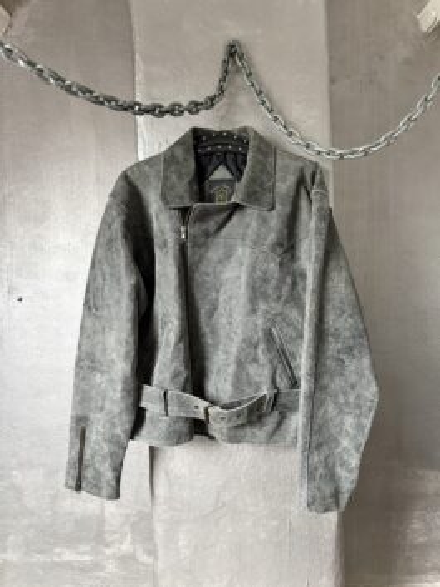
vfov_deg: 71.6
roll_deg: -0.8
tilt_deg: -2.4
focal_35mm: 24
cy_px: 294
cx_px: 220
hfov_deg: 56.8
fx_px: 407
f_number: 1.78
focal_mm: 6.76
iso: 800
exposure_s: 1/60
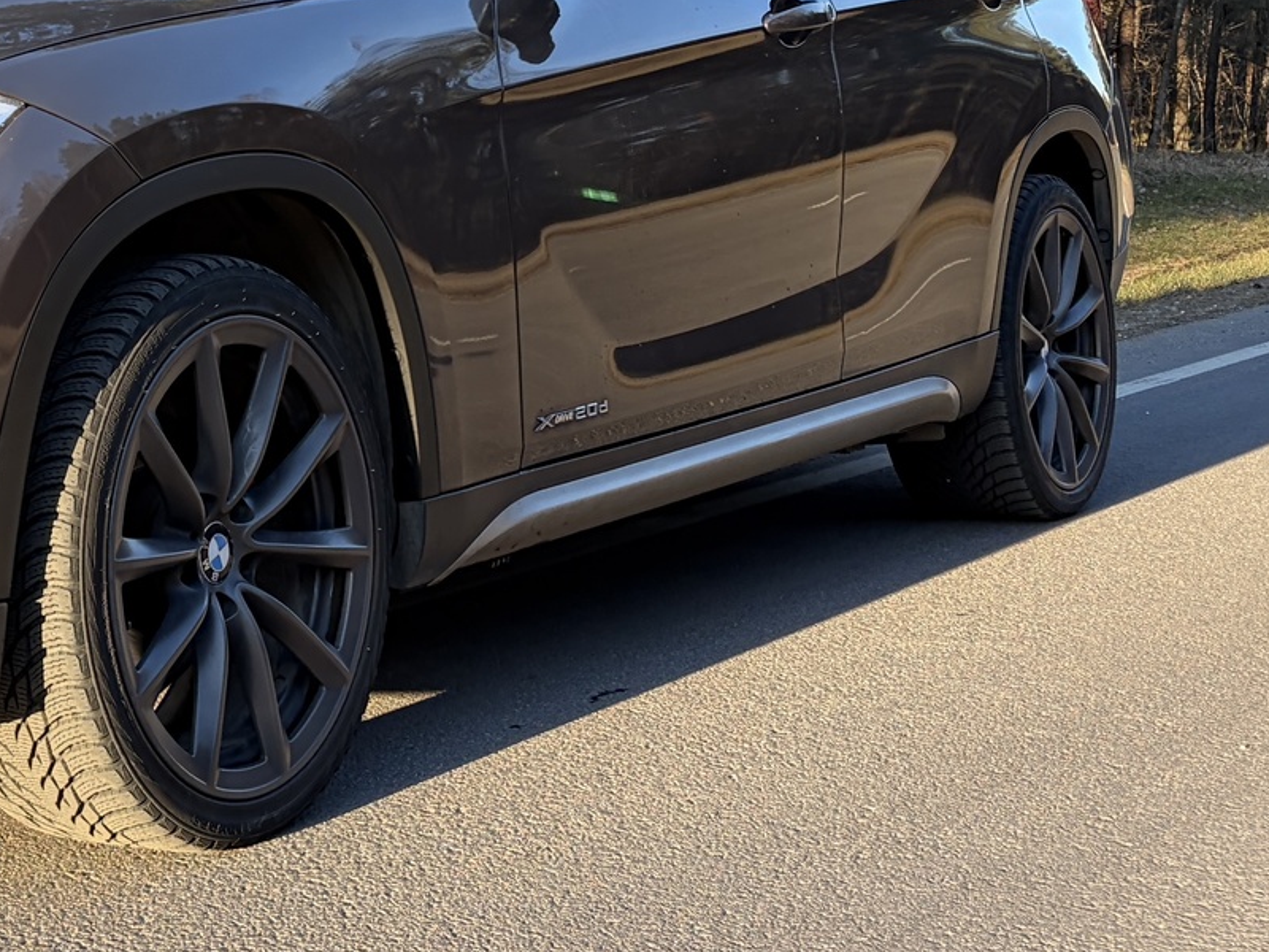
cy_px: 6
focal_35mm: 52
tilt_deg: -2.7
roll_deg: -0.4
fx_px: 1906
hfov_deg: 33.9
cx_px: 32
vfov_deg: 26.6
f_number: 1.6
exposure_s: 1/438
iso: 64
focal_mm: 5.96
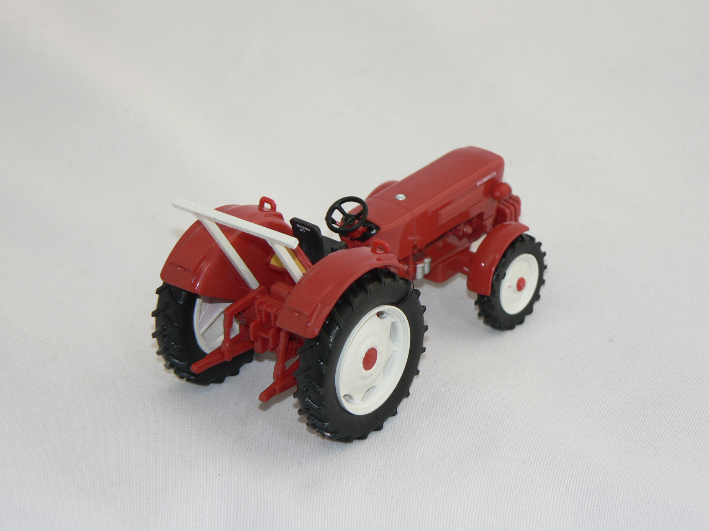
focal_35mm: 147
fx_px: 3011
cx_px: 354
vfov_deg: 10.1
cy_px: 266
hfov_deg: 13.4
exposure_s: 1/60
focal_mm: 24.6
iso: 80
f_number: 3.2
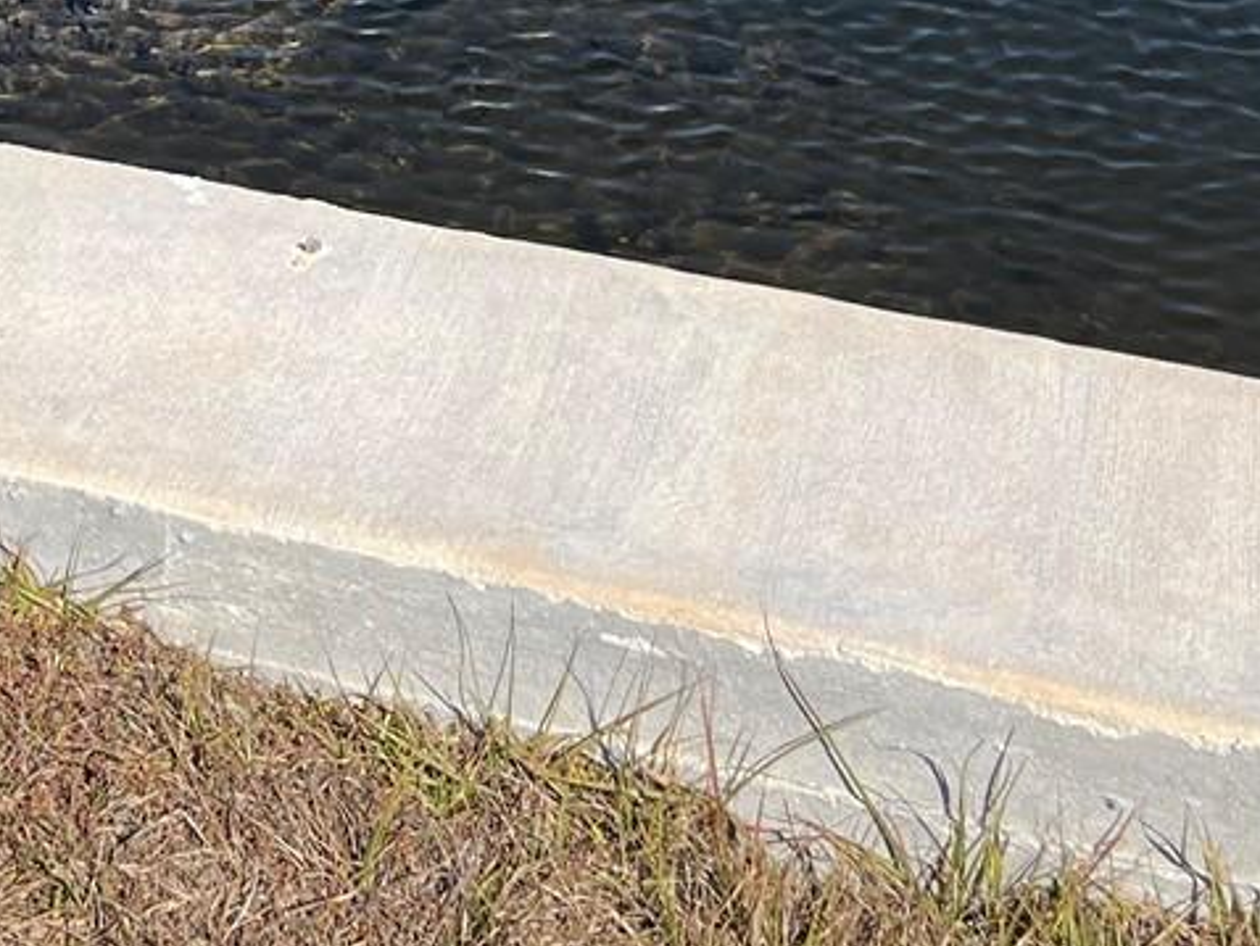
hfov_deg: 22.2
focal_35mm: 87
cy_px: -572
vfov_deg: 15.4
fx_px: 3168
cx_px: 232
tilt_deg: -17.9
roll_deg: -1.9
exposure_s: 1/3876
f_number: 1.6
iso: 50
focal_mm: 5.1
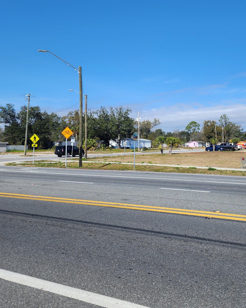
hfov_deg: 41.6
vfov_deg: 51.3
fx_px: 319
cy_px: 129
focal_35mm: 35
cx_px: 166
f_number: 1.8
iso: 12
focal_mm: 6.4
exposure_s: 1/1297
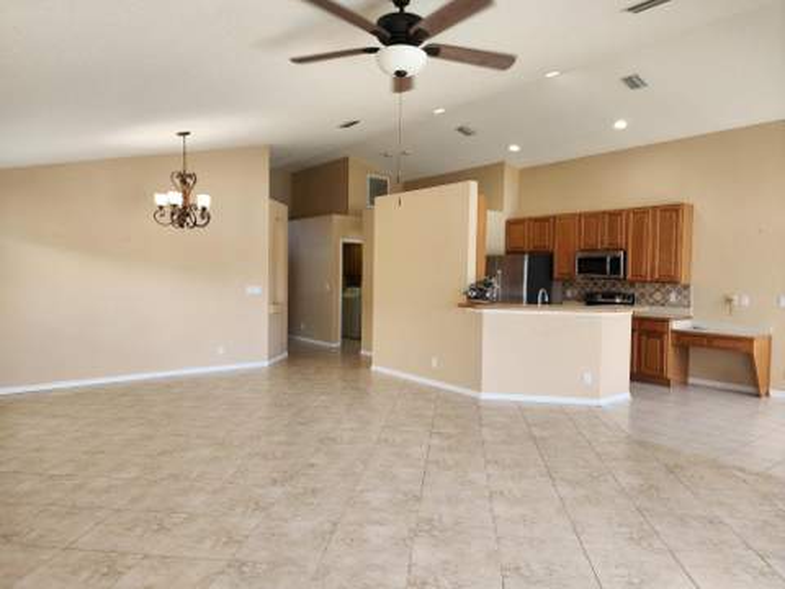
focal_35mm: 23
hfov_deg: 73.9
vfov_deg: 58.9
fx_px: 522
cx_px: 392
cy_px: 294
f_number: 1.8
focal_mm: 6.4
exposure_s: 1/120
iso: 64
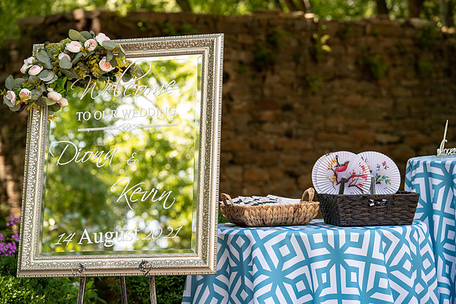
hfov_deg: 19.7
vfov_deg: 13.2
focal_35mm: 104
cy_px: 152
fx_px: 1314
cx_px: 230
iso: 100
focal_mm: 101
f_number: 4
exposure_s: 1/200
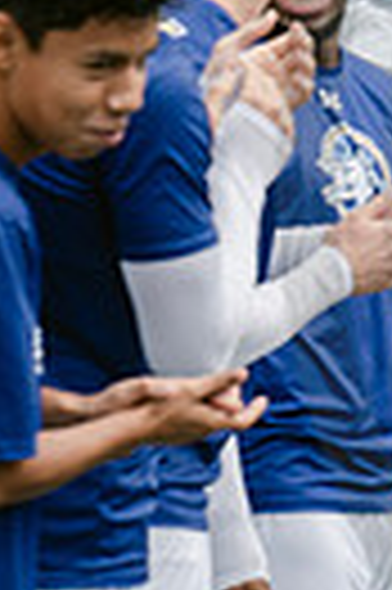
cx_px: 1077
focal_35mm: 311
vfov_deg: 6.6
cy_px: 182
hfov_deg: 4.3
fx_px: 5093
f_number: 5.6
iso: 400
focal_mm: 70
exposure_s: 1/500
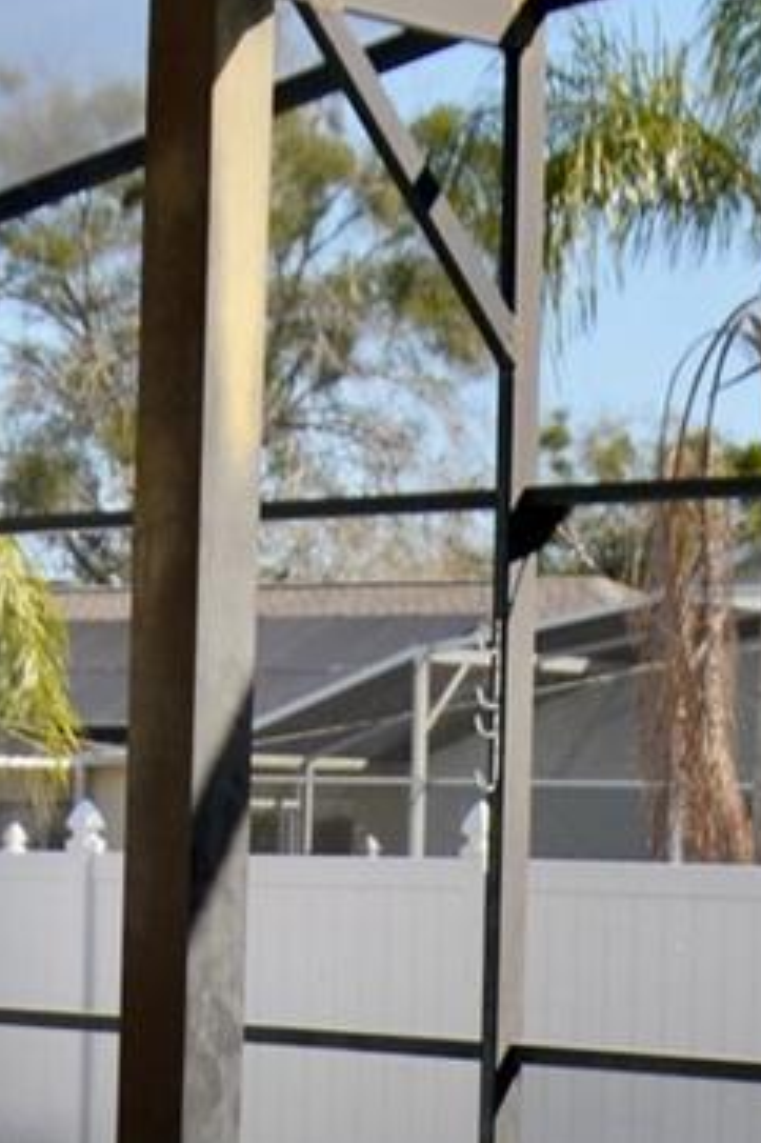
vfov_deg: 17.0
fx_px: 3777
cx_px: 44
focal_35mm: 119
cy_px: 1037
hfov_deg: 11.4
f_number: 6.3
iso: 100
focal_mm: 18
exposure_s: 1/250
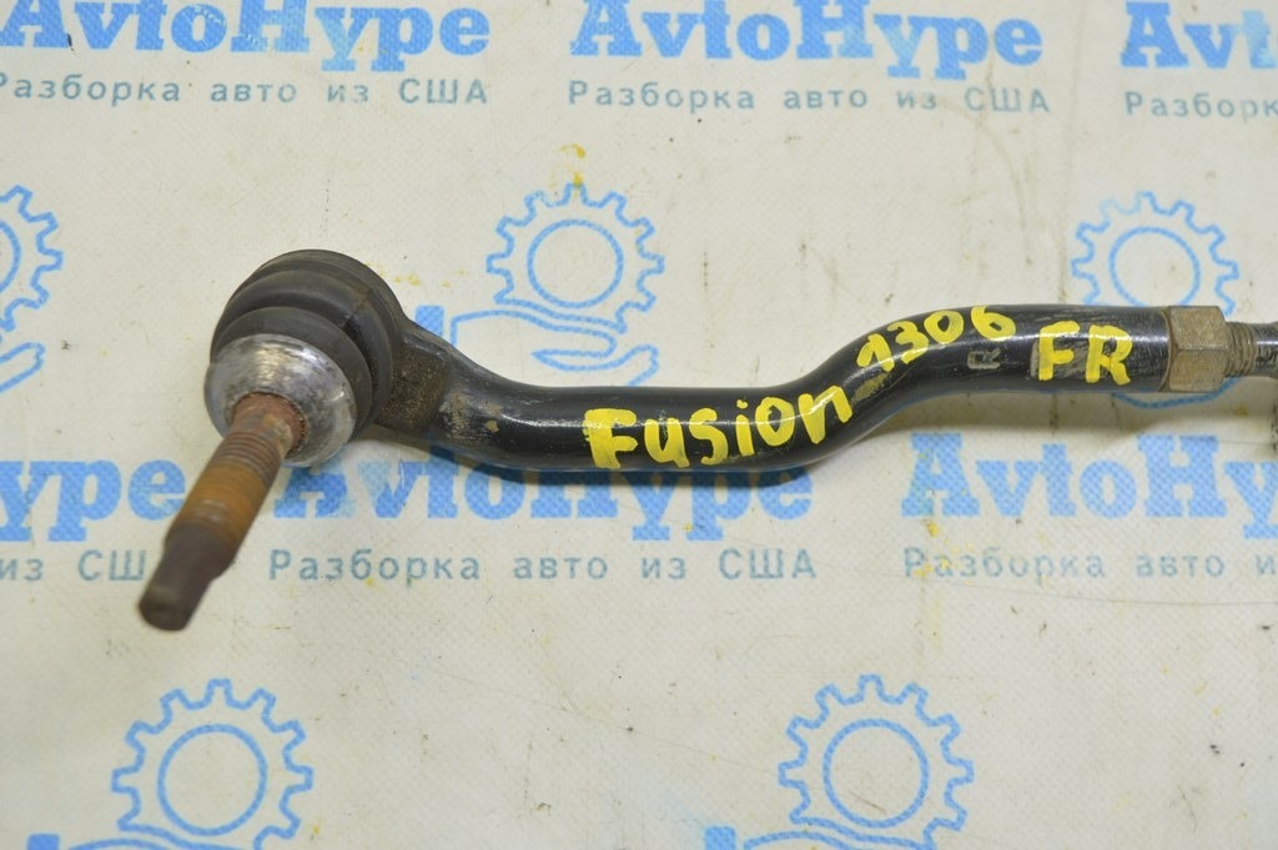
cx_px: 639
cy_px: 425
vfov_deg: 34.2
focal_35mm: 39
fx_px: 1383
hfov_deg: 49.6
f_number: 5.6
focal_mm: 26
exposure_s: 1/20
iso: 400
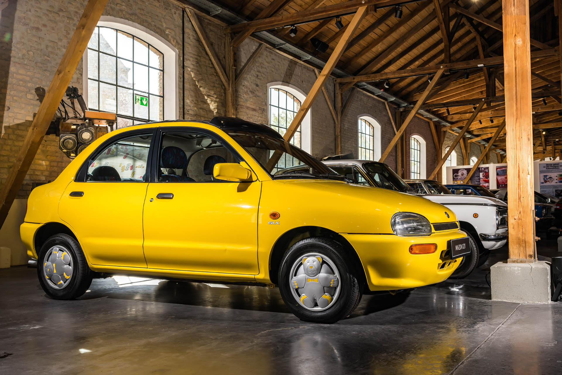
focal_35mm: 33
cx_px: 281
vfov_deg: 40.0
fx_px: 515
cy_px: 188
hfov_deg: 57.2
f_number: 8
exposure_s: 1/30
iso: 100
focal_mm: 33
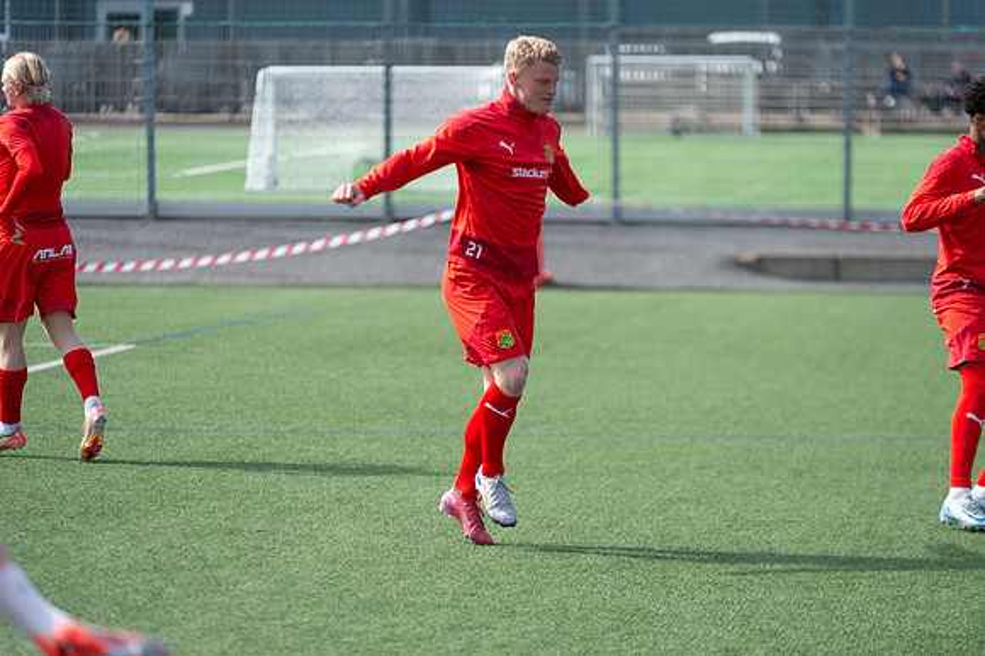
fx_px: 4375
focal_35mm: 160
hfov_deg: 12.8
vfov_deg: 8.6
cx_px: 492
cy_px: 328
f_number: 3.2
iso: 220
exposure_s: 1/1600
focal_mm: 160
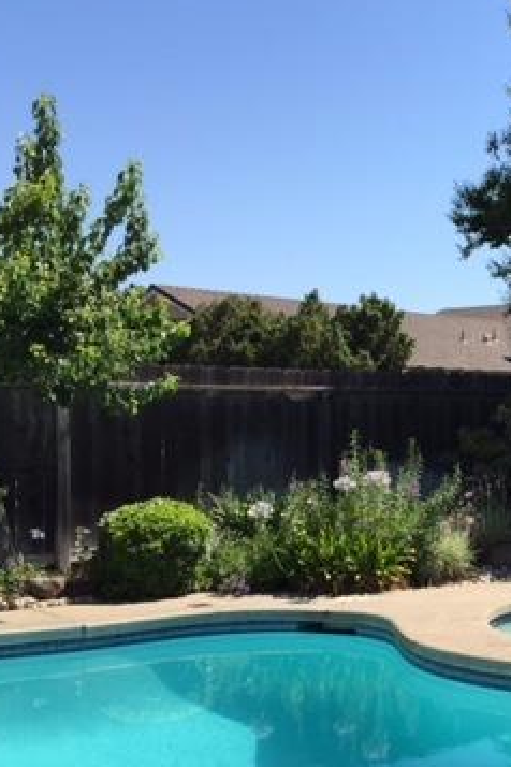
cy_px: 492
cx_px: 556
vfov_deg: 36.6
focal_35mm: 54
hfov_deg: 23.6
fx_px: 1150
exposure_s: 1/1582
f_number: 2.2
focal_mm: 4.15
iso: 32
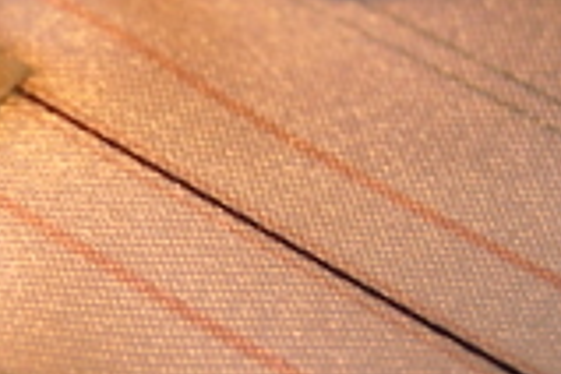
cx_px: -42
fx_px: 3083
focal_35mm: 198
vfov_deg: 6.9
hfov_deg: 10.3
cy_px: 178
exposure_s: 1/125
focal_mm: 35
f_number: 5.6
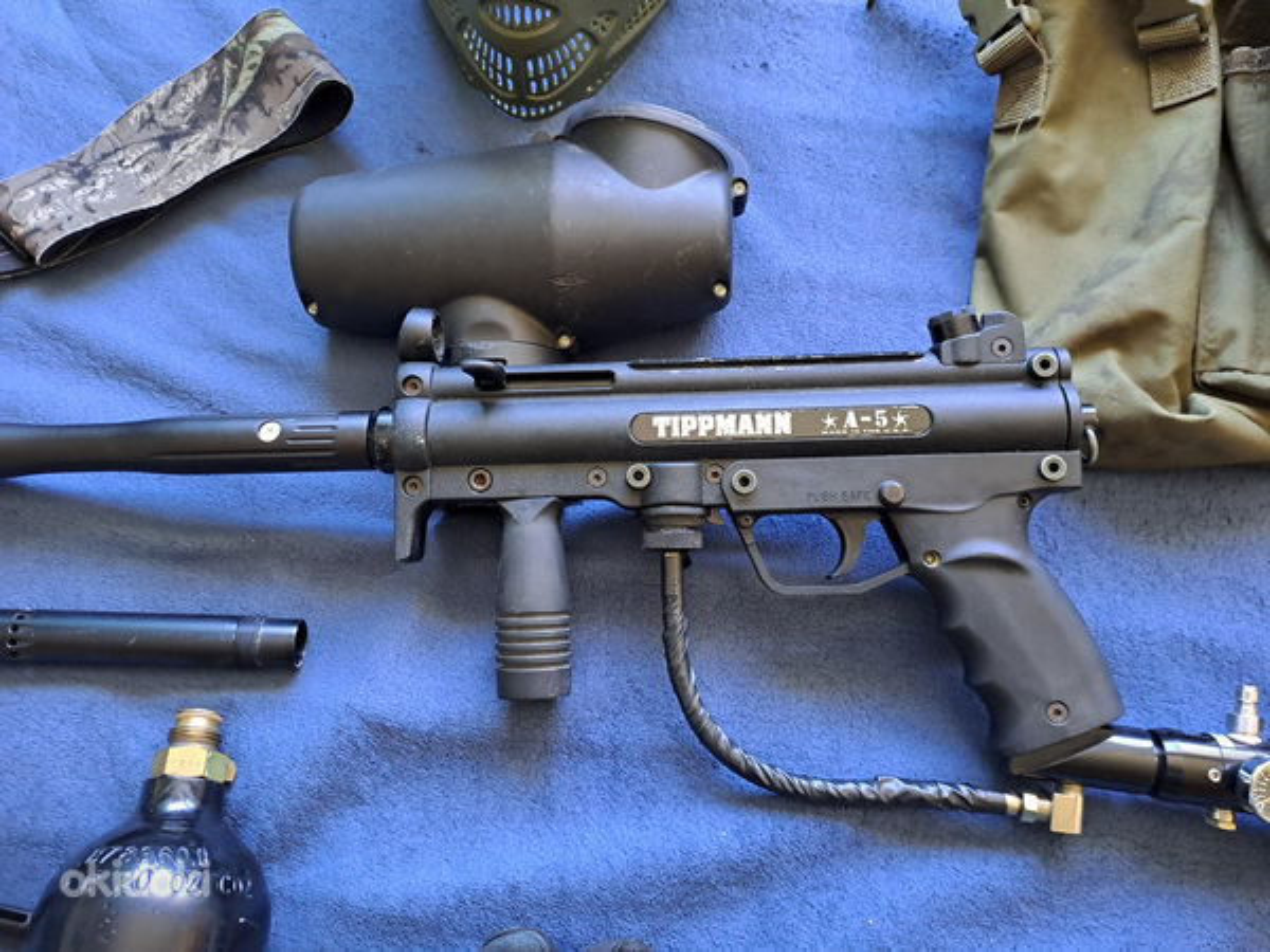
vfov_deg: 54.9
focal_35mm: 25
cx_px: 635
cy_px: 476
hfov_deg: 69.4
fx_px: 917
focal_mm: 4.65
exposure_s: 1/33
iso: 320
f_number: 1.8
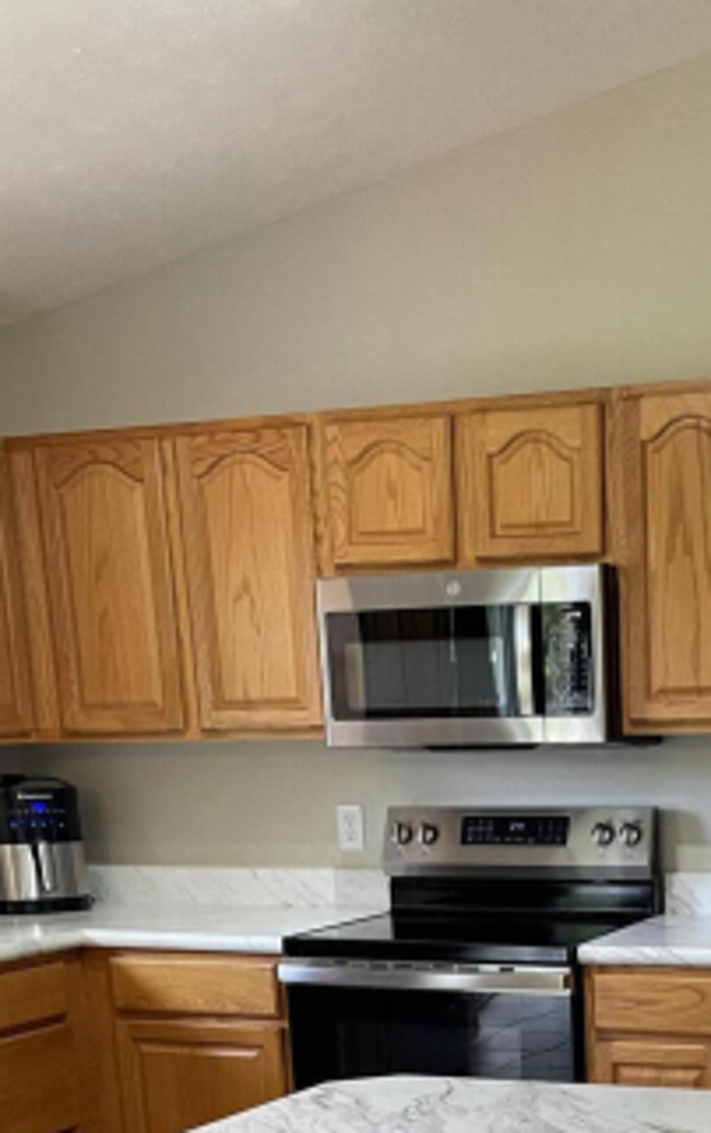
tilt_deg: -15.9
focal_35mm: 57
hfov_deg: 22.2
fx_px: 1762
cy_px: 1152
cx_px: 648
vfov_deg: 32.6
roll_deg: -1.1
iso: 100
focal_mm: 4.2
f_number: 1.6
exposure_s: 1/60
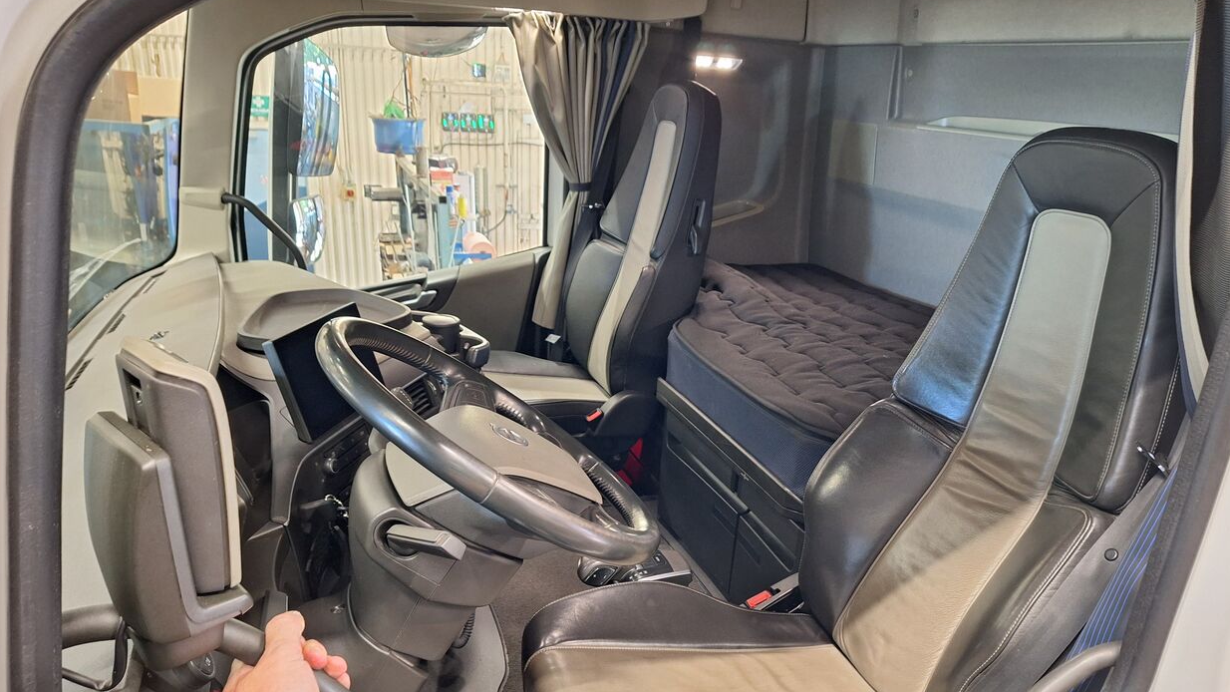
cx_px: 619
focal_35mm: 26
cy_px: 454
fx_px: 848
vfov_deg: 43.8
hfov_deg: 71.9
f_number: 1.8
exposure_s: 1/33
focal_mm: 5.54
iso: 320
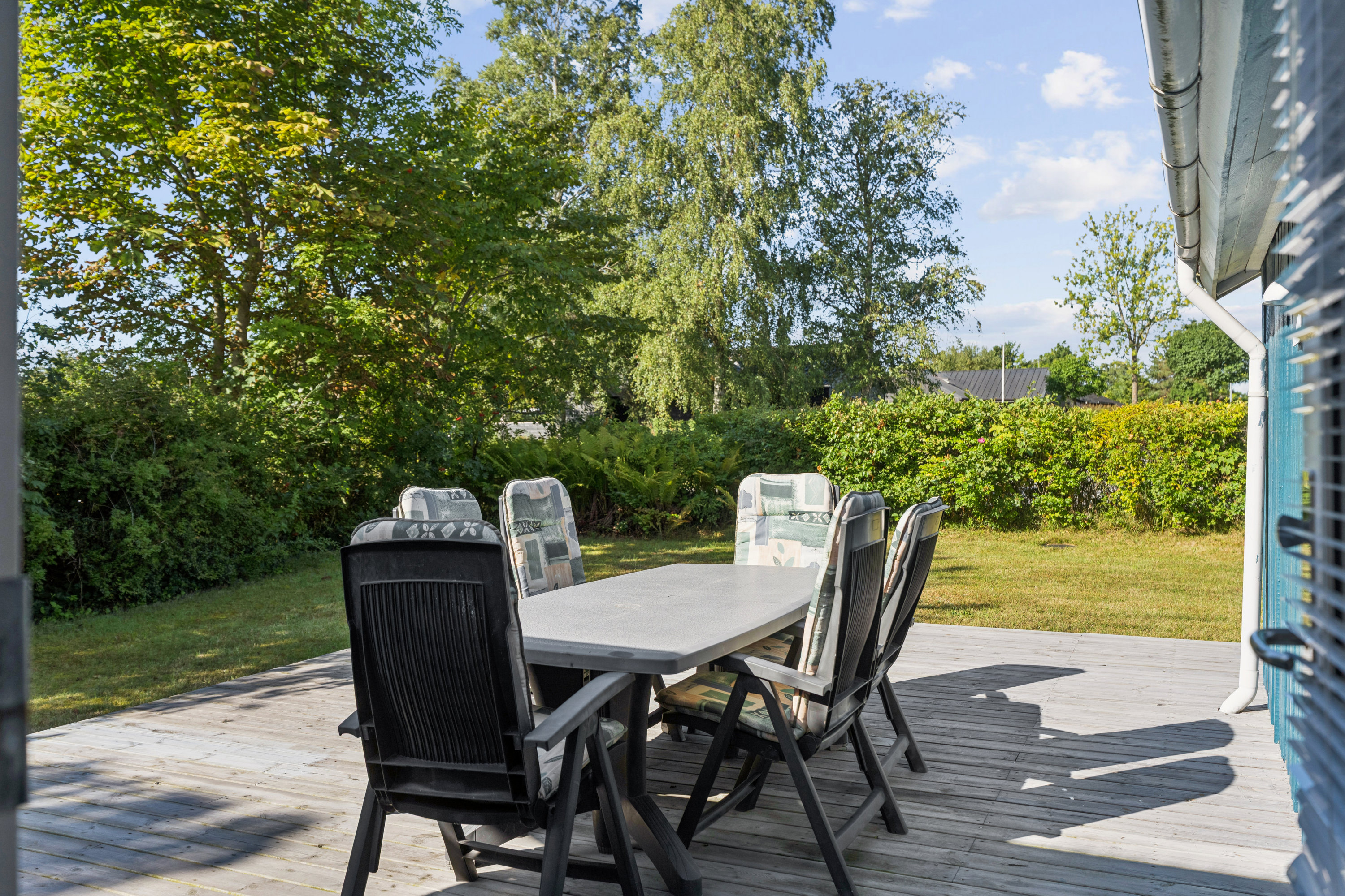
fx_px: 1083
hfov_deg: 63.7
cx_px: 672
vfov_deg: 45.0
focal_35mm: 29
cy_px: 448
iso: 160
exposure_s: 1/800
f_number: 4
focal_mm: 29
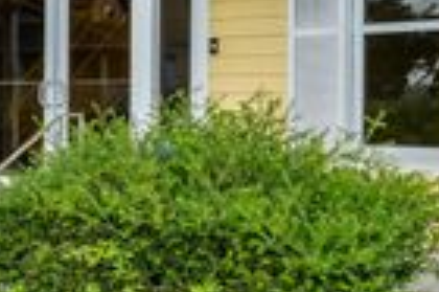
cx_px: -194
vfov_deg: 23.6
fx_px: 694
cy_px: 89
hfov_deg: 26.7
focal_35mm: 57
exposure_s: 1/1000
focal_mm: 16
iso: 400
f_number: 8
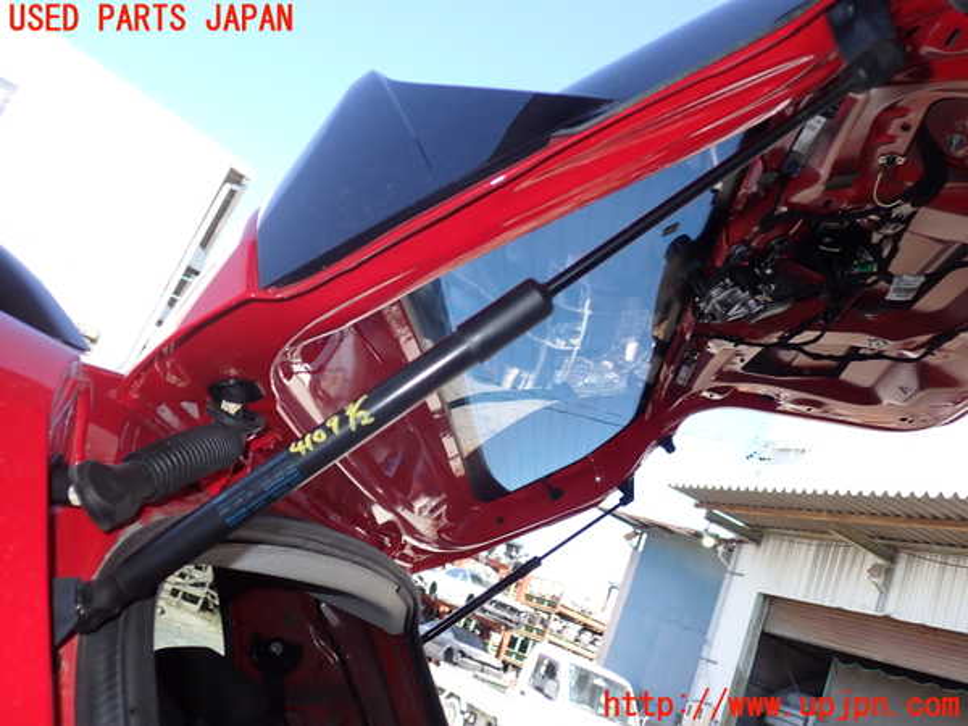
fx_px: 839
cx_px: 484
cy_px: 363
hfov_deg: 60.0
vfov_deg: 46.8
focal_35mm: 30
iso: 100
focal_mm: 5.4
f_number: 6.3
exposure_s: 1/50
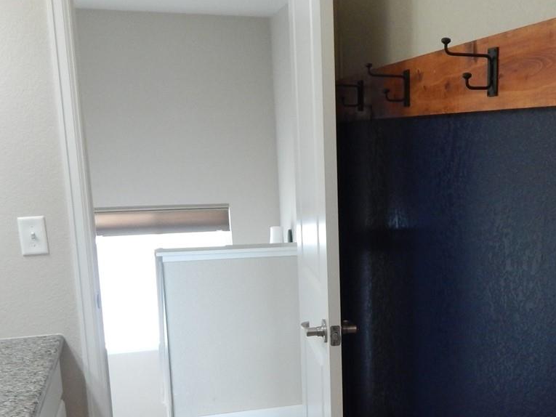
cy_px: 307
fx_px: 739
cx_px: 419
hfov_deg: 40.1
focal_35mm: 46
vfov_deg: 31.0
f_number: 3
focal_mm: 4
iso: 320
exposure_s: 1/30
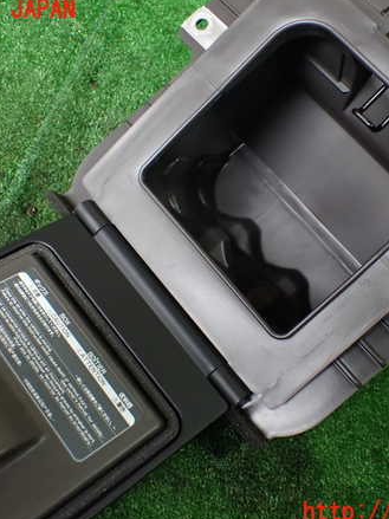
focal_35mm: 41
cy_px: 261
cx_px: 215
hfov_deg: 35.1
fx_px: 615
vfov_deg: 45.8
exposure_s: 1/80
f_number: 2.3
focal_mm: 5.4
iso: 800
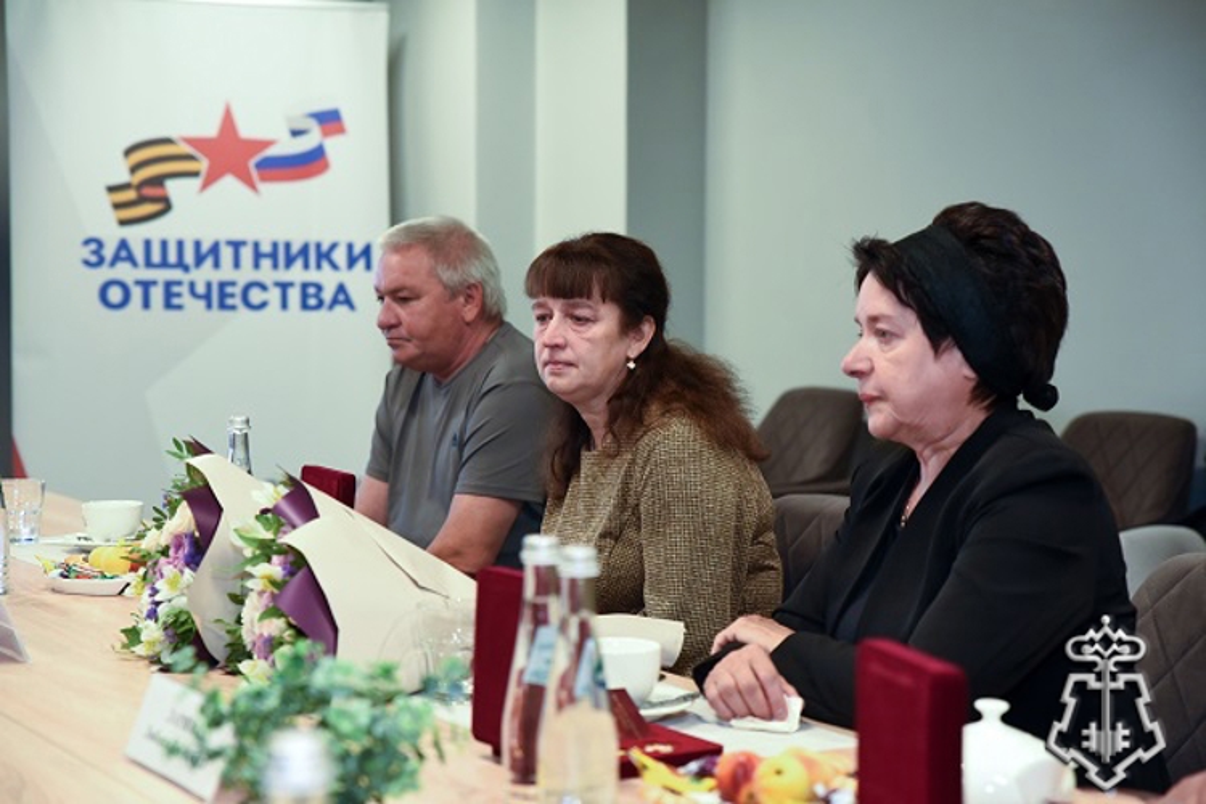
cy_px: 402
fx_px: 2345
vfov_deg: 19.5
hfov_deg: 28.8
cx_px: 603
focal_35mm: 70
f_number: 3.5
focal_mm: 70
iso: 2500
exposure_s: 1/200
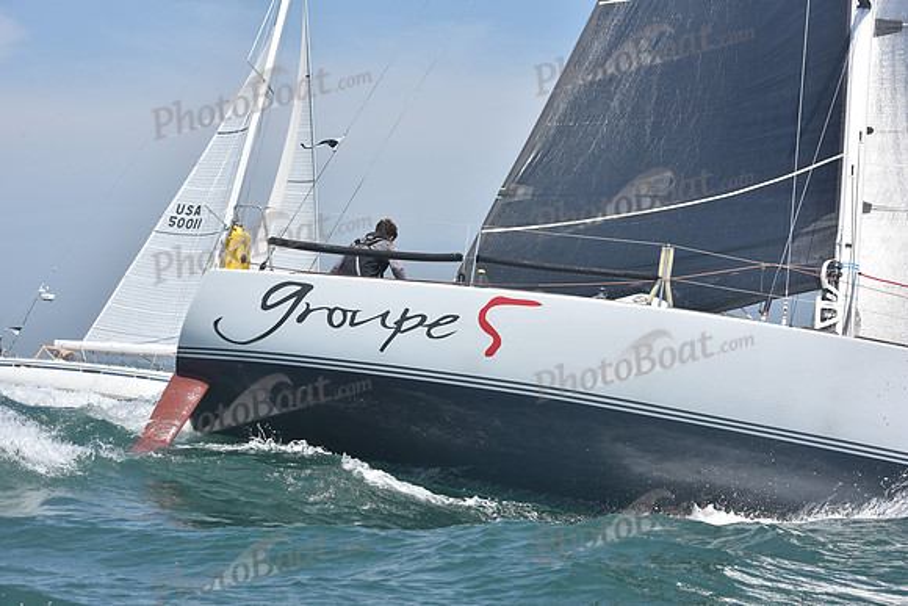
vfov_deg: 14.0
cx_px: 454
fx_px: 2472
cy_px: 303
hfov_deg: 20.8
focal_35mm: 98
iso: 320
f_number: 9
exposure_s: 1/1000
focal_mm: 98
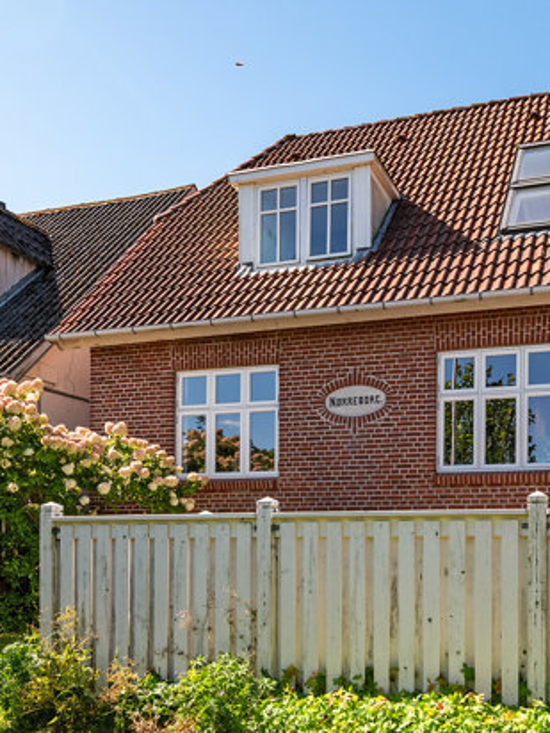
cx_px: 424
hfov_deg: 47.6
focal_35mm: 28
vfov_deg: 63.3
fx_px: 593
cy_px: 329
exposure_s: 1/1250
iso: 500
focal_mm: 16
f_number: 8
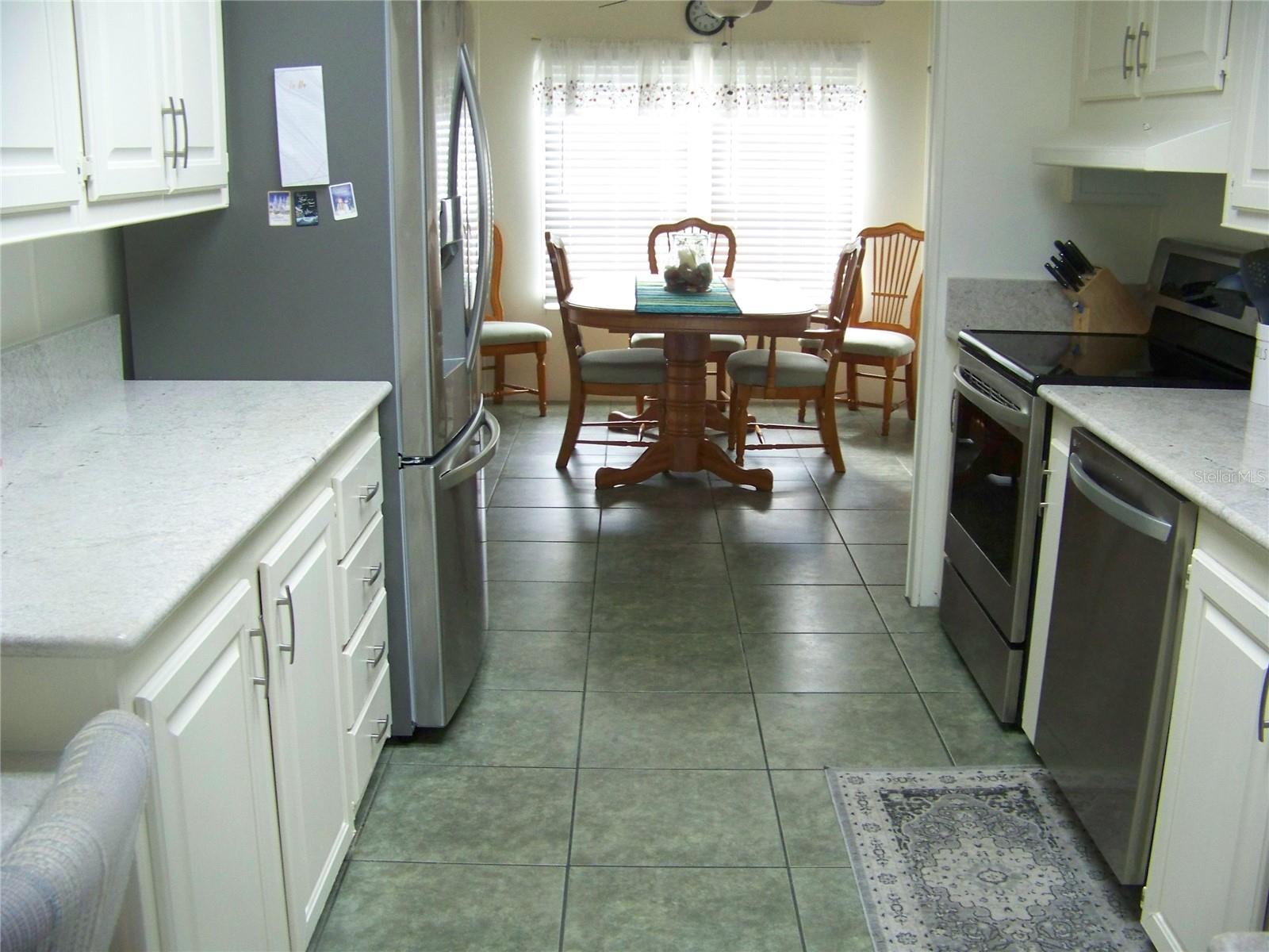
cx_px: 634
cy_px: 476
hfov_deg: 51.4
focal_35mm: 36
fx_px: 1320
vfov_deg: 39.7
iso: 200
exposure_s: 1/30
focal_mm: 5.85
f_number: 2.8
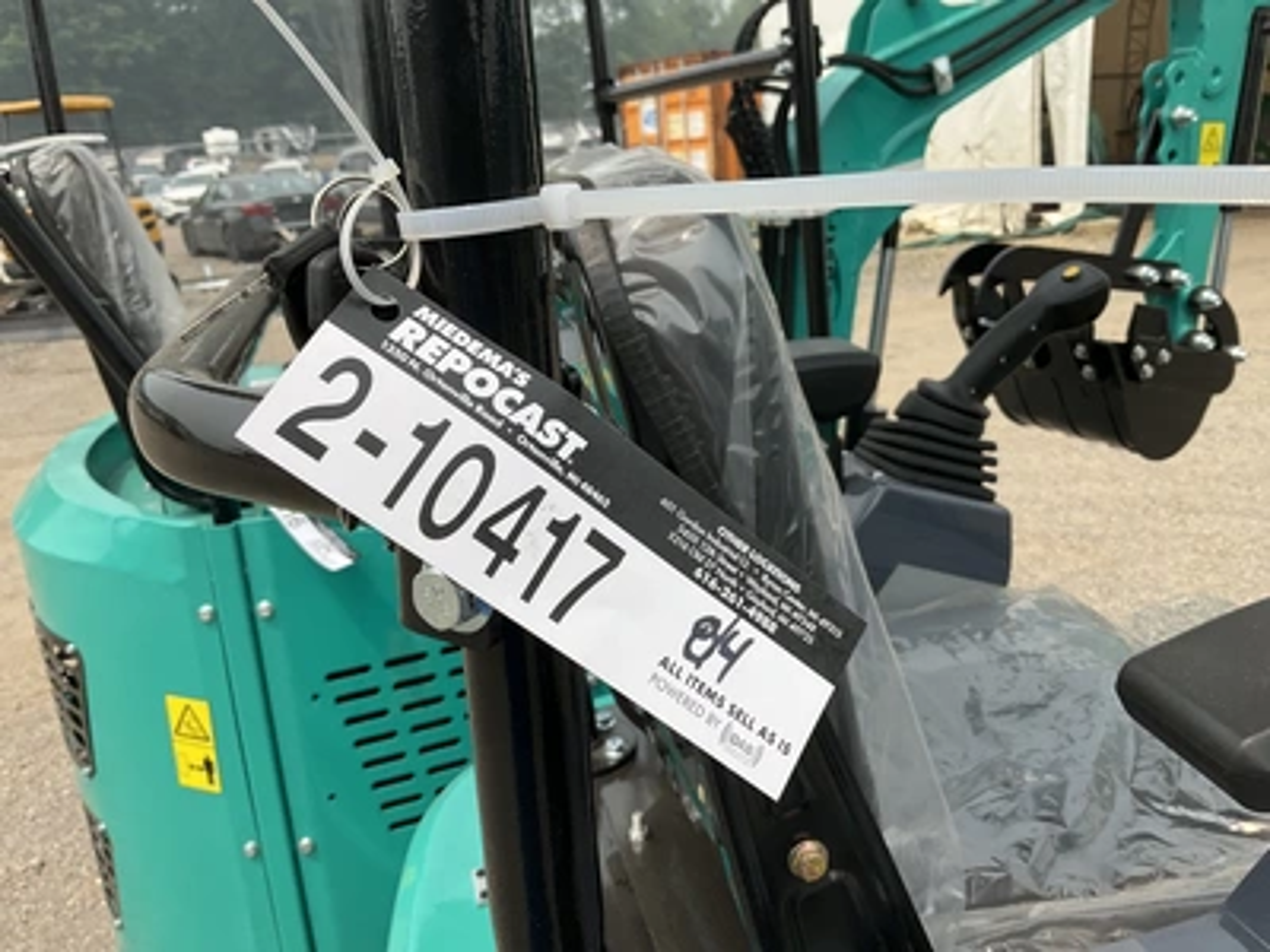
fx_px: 1064
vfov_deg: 48.2
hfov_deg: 61.7
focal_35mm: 29
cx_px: 635
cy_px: 476
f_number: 1.8
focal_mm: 3
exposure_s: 1/1490
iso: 25
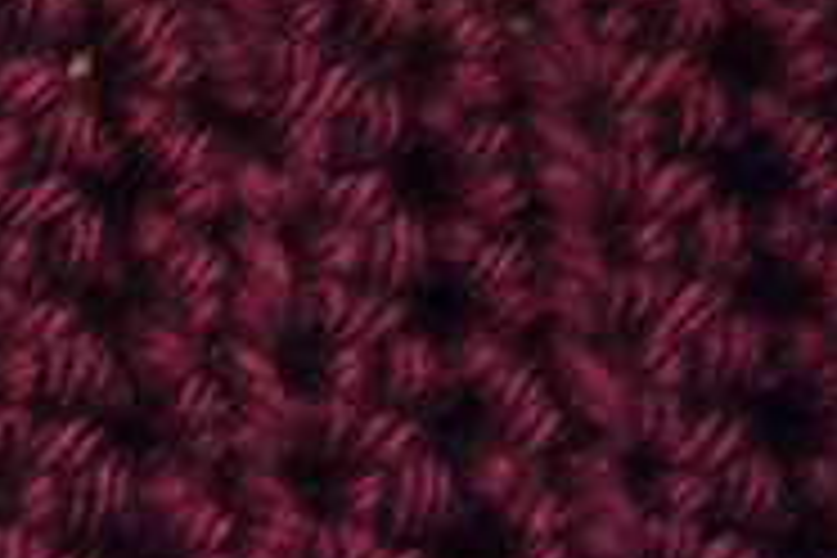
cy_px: 745
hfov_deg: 19.1
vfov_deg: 13.4
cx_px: -284
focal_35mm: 98
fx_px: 2278
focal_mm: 6.3
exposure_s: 1/8
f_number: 3.1
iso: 640
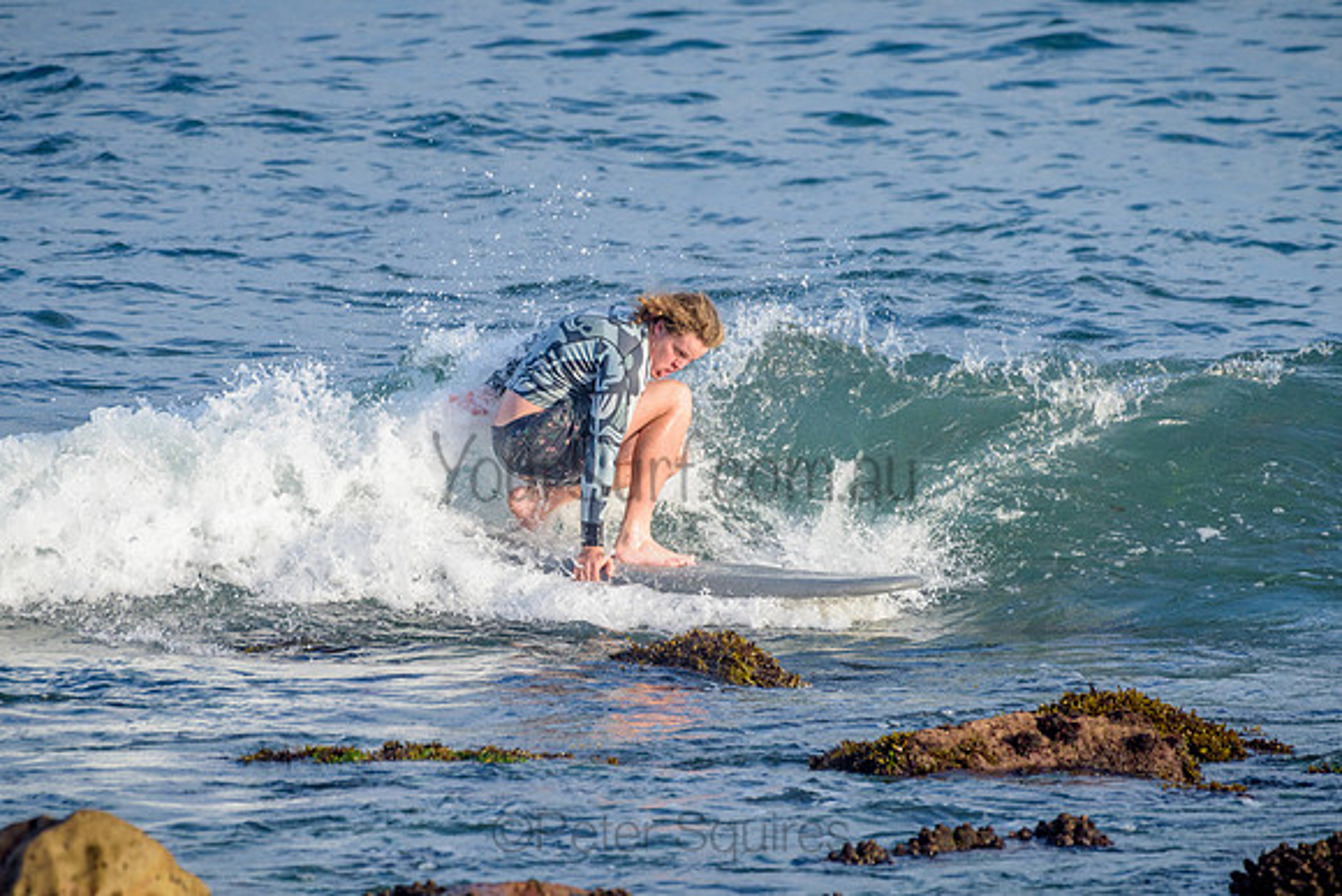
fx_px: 22820
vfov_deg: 2.2
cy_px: 448
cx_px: 671
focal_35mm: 612
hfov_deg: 3.4
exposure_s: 1/1250
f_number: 5.6
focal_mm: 500
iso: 400
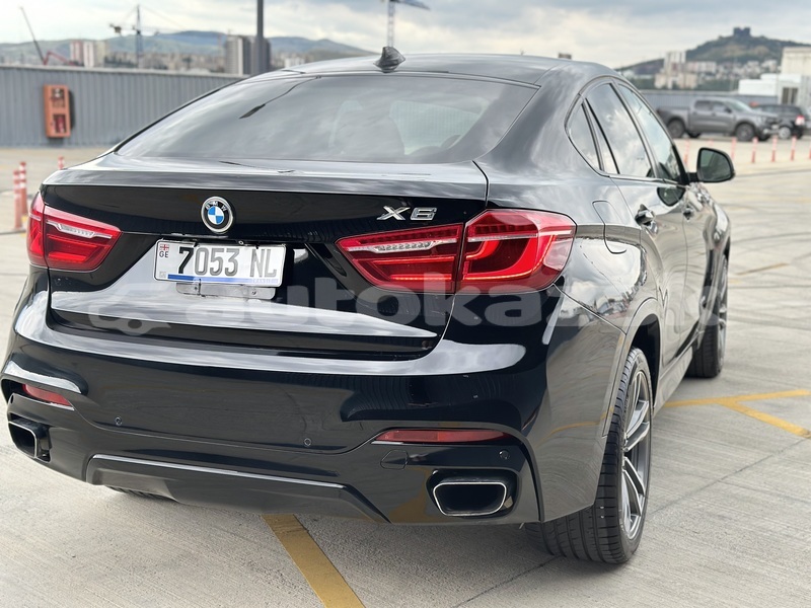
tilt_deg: -10.6
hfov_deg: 39.7
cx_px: 406
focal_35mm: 48
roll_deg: -1.0
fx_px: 1125
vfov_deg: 30.3
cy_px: 304
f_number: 1.78
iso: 80
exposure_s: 1/574
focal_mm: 6.86
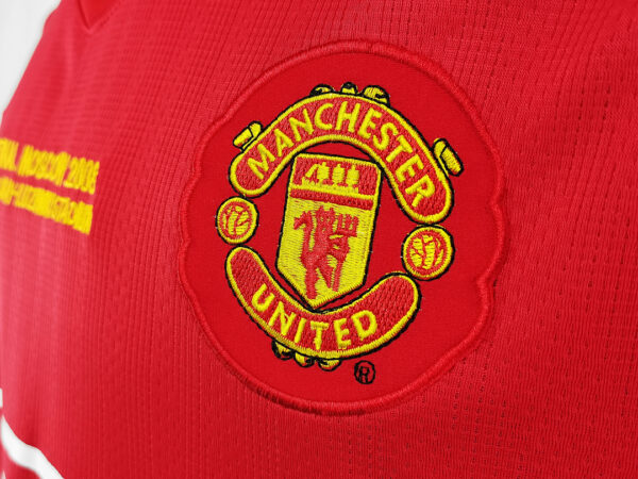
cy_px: 240
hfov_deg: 42.1
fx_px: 829
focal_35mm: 45
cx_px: 319
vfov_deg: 32.2
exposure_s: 1/50
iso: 160
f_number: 1.8
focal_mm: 5.58
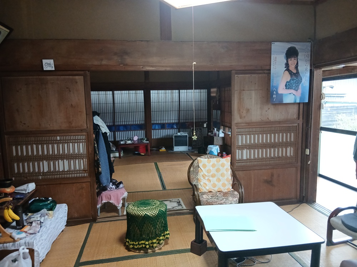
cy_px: 134
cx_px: 178
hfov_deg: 67.3
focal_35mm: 26
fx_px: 268
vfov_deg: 53.1
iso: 250
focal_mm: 3.86
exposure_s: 1/50
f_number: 1.8
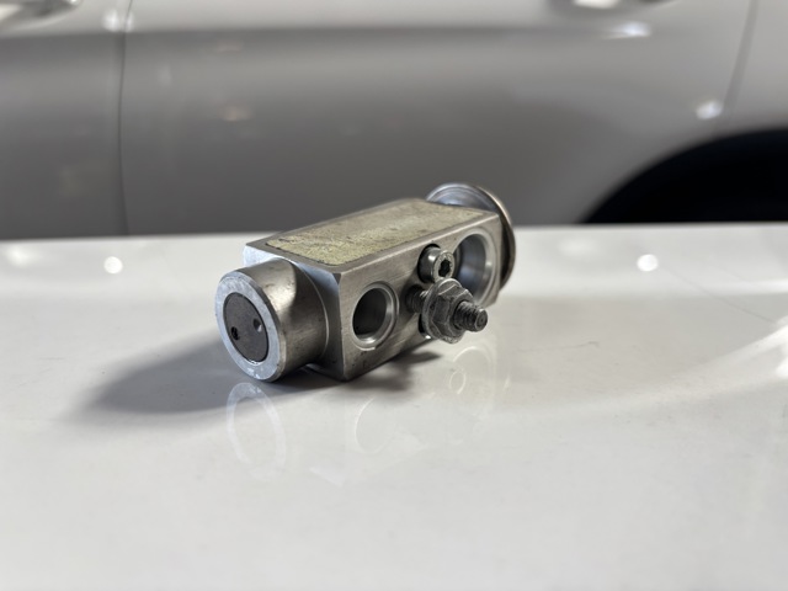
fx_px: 592
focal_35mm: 26
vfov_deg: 53.1
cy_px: 296
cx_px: 394
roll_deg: +0.5
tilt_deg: -17.7
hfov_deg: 67.3
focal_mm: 5.96
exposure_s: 1/85
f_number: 1.6
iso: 125
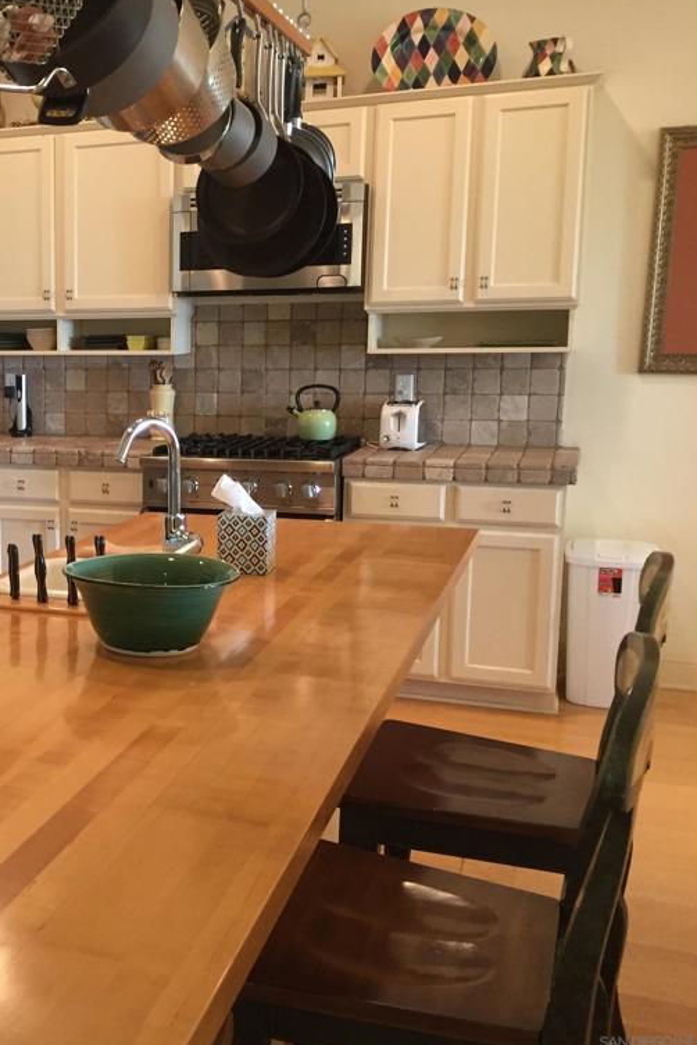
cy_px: 519
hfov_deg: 30.3
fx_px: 1191
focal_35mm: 41
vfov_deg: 47.4
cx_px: 0
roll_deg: +1.8
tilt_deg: -8.2
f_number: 2.2
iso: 125
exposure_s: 1/30
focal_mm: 4.15
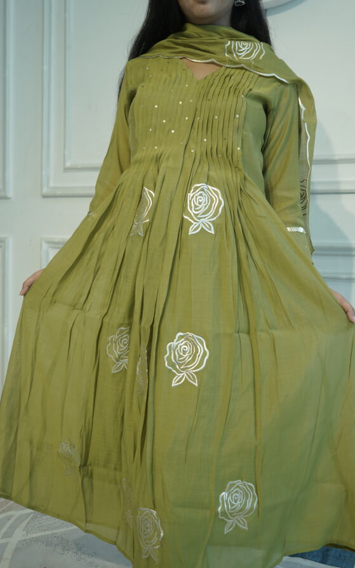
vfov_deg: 48.2
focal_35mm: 41
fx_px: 635
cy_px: 284
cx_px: 175
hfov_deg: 31.2
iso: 160
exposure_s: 1/100
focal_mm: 40
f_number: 4
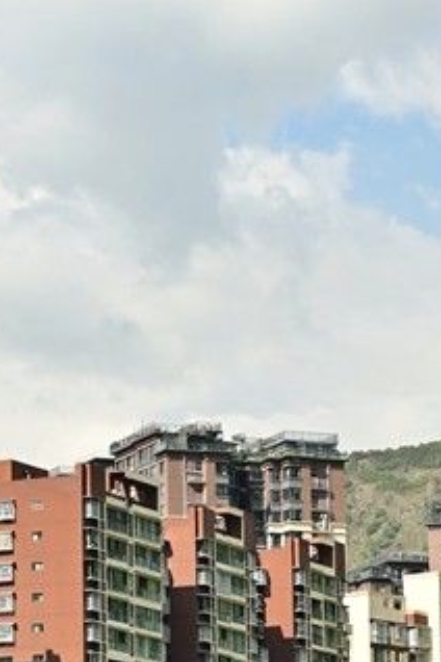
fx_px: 2903
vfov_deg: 12.9
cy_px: 597
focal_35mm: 158
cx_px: 49
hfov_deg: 8.7
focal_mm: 49
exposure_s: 1/320
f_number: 7.1
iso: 80
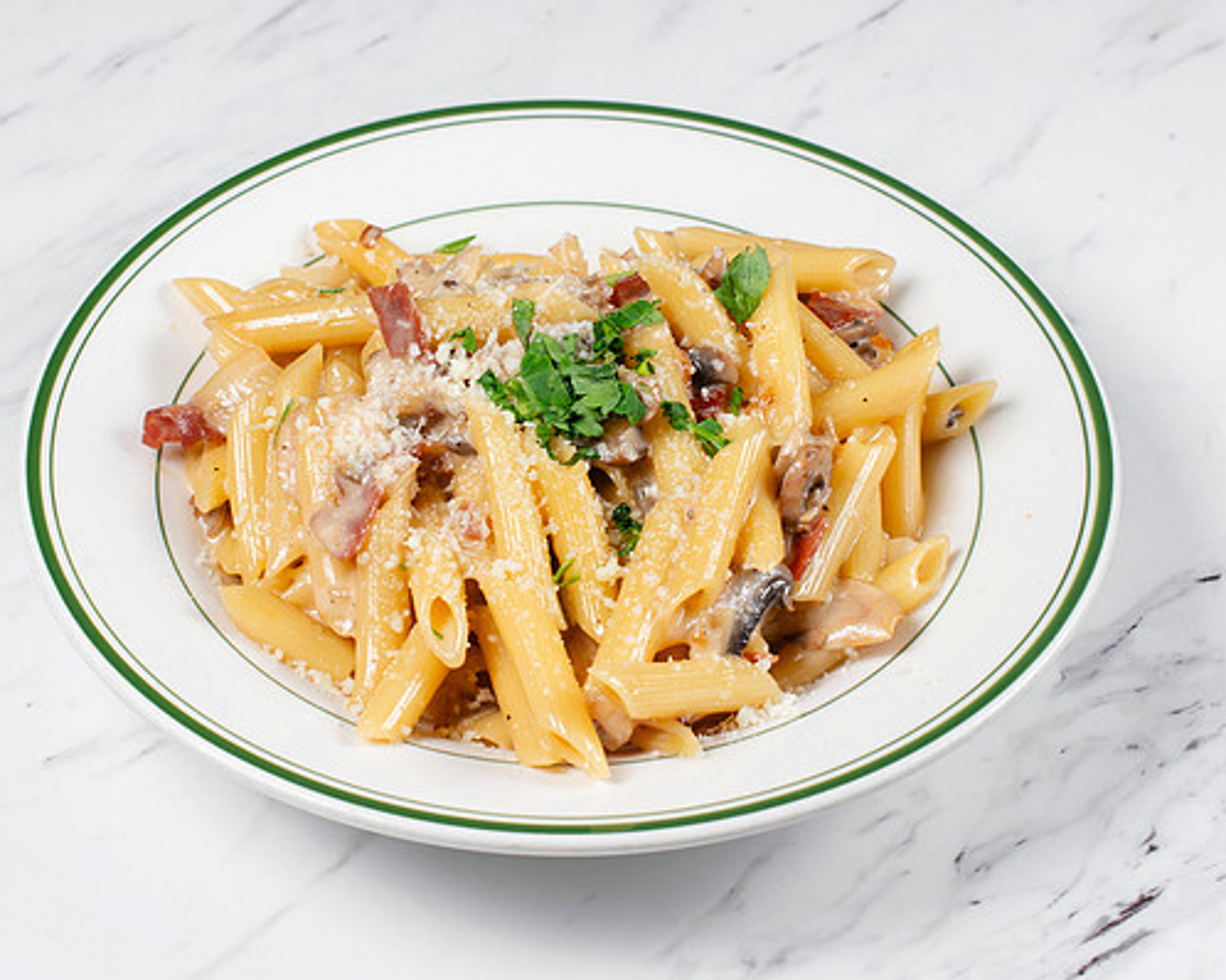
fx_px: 2938
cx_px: 559
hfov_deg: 23.6
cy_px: 451
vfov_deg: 18.9
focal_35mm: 81
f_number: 9
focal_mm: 50
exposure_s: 1/200
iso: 200
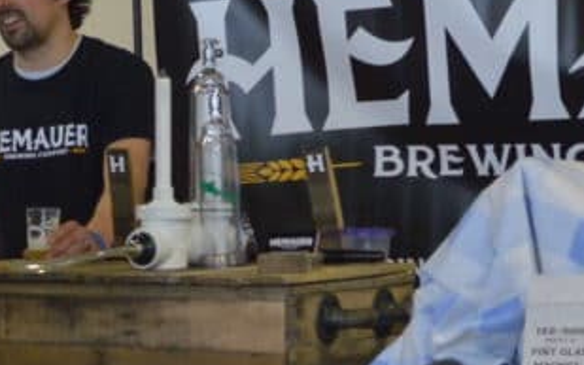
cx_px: 217
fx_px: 2812
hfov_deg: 11.9
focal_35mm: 177
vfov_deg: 7.4
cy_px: 253
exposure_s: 1/100
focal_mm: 35
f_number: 5
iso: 1600
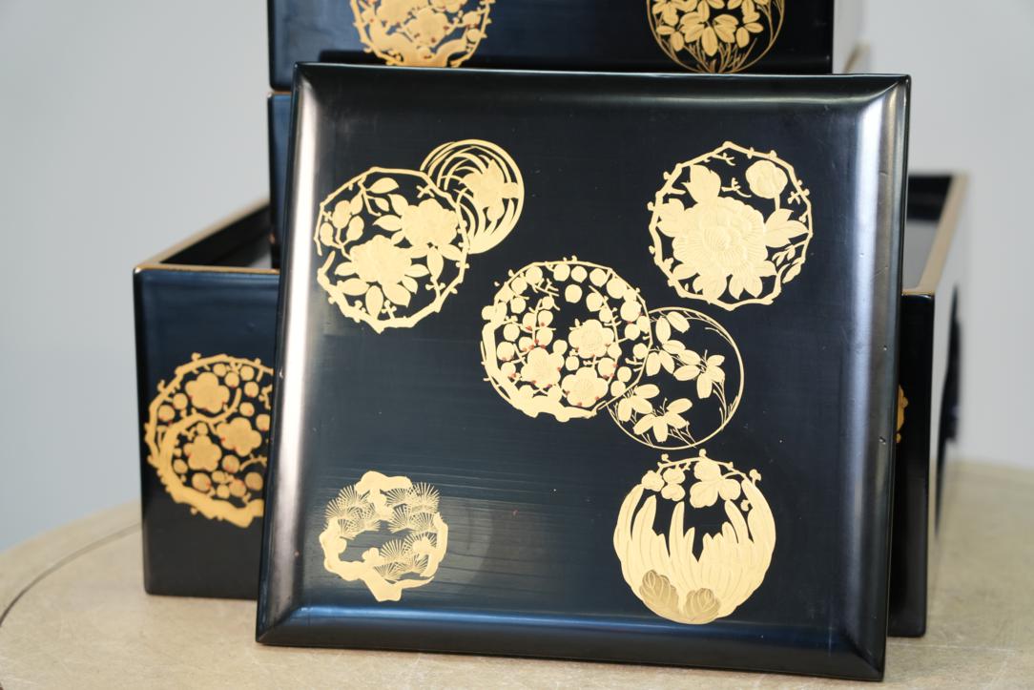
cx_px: 517
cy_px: 345
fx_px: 2758
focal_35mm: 96
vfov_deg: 14.3
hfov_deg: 21.2
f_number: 4
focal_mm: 96
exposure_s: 1/100
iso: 1000
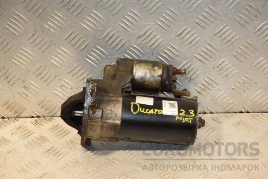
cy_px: 90
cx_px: 134
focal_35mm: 87
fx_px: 648
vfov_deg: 15.7
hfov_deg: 23.4
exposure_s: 1/200
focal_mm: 58
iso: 800
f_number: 5.6
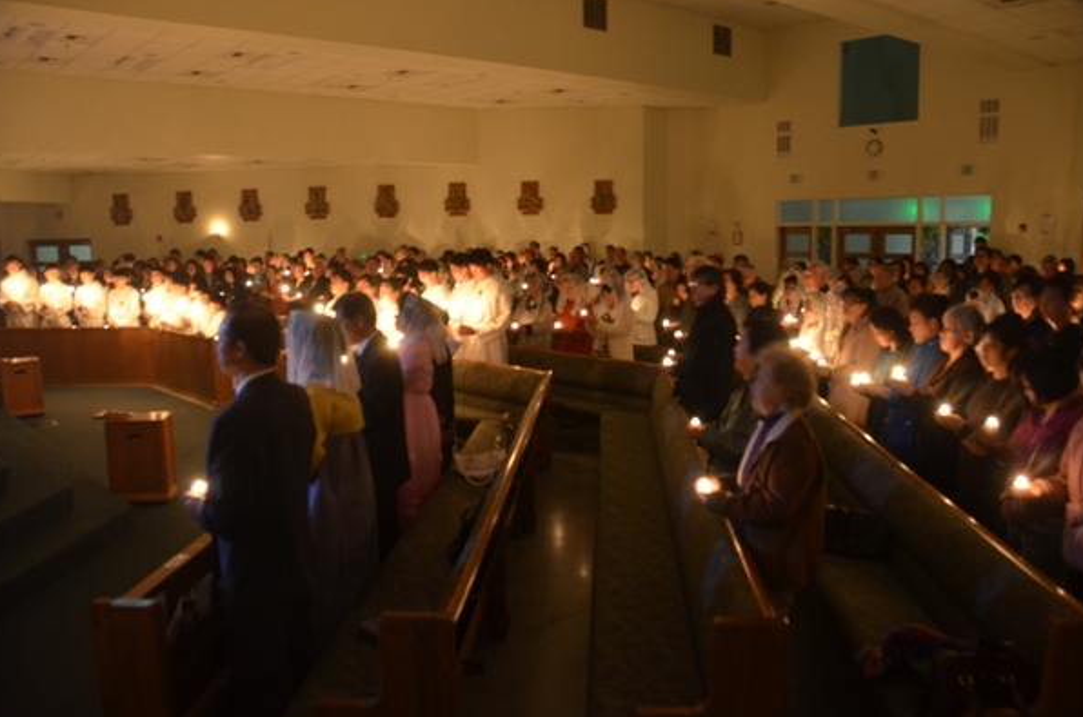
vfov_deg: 44.8
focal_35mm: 29
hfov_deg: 63.8
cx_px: 540
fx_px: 871
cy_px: 367
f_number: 4
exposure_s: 1/1.3
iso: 800
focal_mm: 18
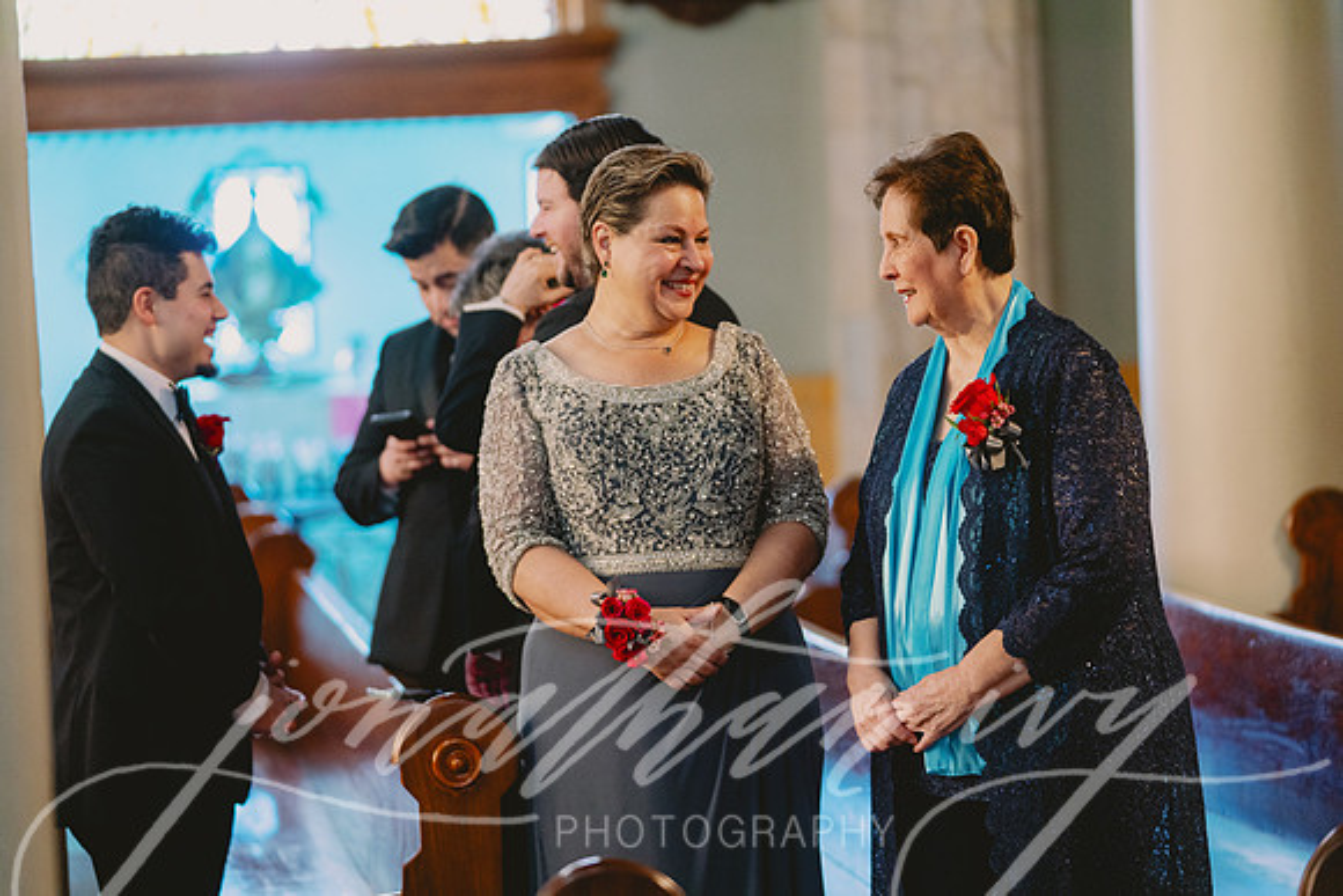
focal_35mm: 121
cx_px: 672
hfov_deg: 16.9
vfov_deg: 11.3
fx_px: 4515
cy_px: 448
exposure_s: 1/60
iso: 1600
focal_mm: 121
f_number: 2.8
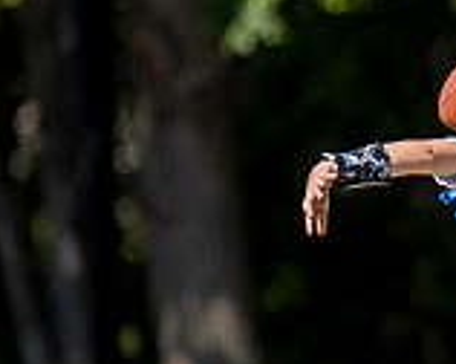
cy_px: 315
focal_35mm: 1313
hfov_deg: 1.5
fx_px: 17698
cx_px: 564
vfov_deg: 1.2
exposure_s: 1/3200
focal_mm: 200
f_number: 2.8
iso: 160
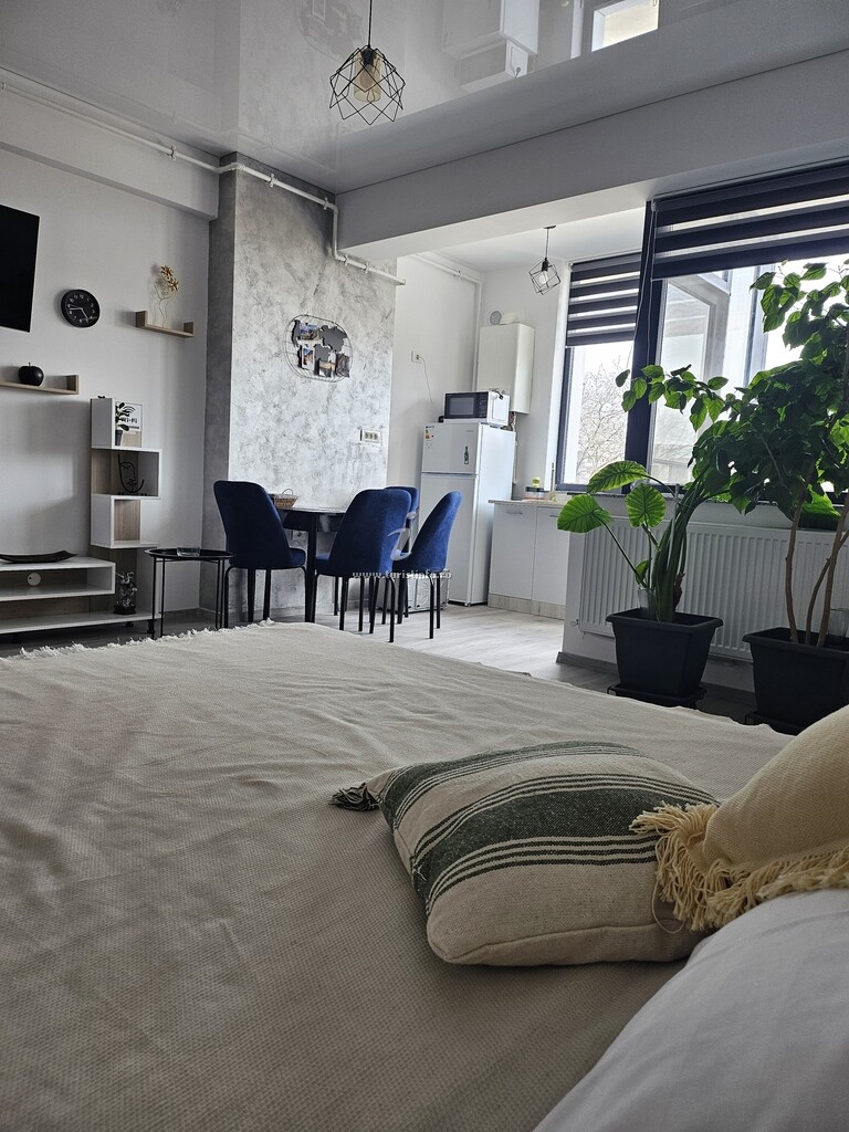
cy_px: 566
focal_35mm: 24
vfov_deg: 71.6
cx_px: 424
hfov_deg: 56.8
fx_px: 785
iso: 100
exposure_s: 1/180
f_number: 1.8
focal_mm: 5
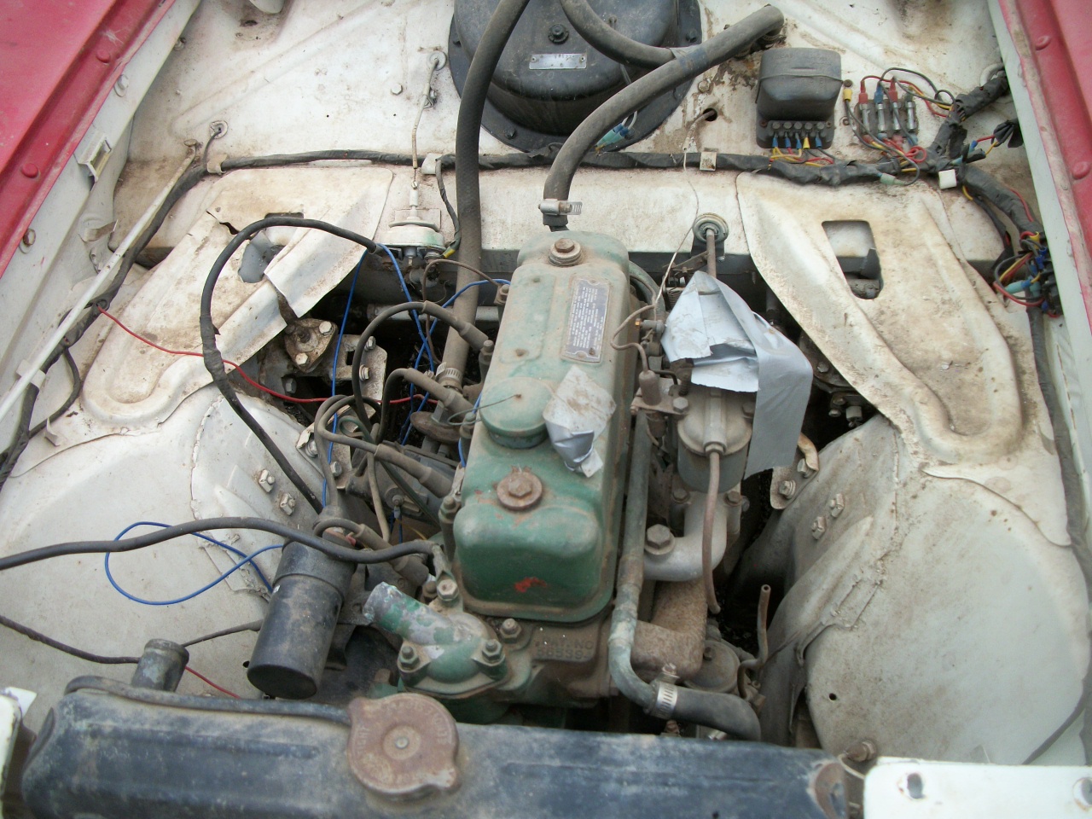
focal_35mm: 32
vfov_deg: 44.2
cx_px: 546
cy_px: 410
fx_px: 1009
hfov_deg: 56.8
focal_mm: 5.7
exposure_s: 1/320
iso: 80
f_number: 2.9
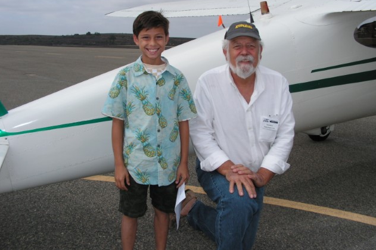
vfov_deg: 35.0
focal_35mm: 38
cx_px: 190
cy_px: 108
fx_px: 397
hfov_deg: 50.7
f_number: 3.2
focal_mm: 6
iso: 50
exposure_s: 1/1000
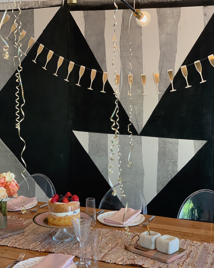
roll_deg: +0.2
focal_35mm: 55
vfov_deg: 34.1
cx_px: 107
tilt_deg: -6.7
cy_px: 143
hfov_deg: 27.6
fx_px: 435
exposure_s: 1/60
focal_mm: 6
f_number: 2.4
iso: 100
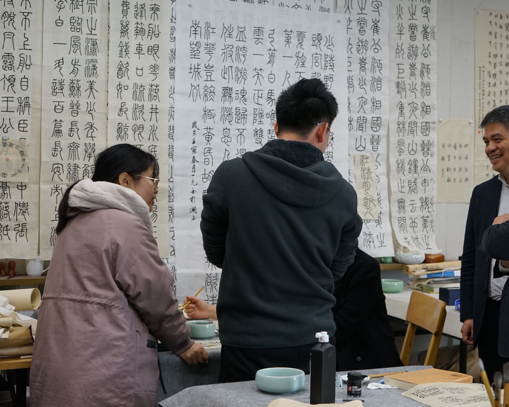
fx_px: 979
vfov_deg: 23.5
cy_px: 187
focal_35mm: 65
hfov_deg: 28.9
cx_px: 357
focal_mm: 45
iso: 2000
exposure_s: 1/160
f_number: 4.5
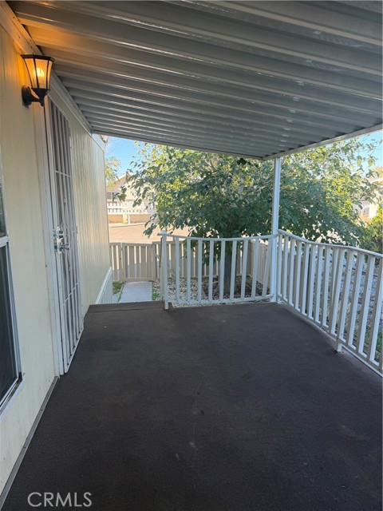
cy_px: 256
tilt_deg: -10.4
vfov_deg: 71.6
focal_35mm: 24
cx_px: 192
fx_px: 354
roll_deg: +0.3
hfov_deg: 56.8
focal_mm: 6.76
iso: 100
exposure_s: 1/504
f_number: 1.78
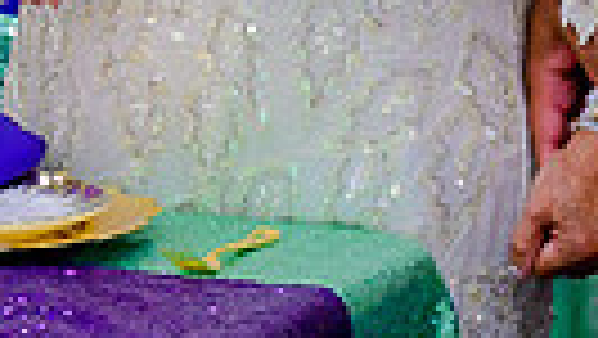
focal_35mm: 371
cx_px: 396
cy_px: -550
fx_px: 5886
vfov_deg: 3.2
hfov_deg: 5.8
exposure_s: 1/100
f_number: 2.8
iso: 640
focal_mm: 70
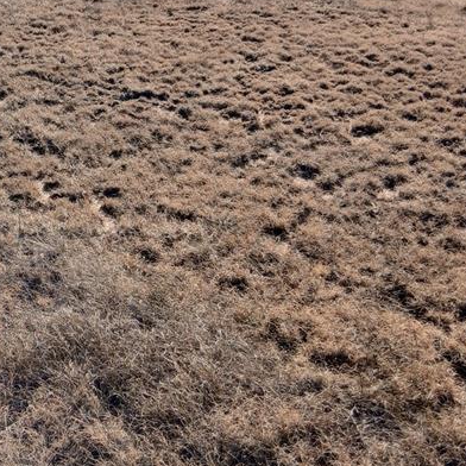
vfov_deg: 28.2
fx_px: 914
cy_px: 119
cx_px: -11
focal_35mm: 60
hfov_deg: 26.9
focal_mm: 3.98
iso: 20
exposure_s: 1/519
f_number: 1.8
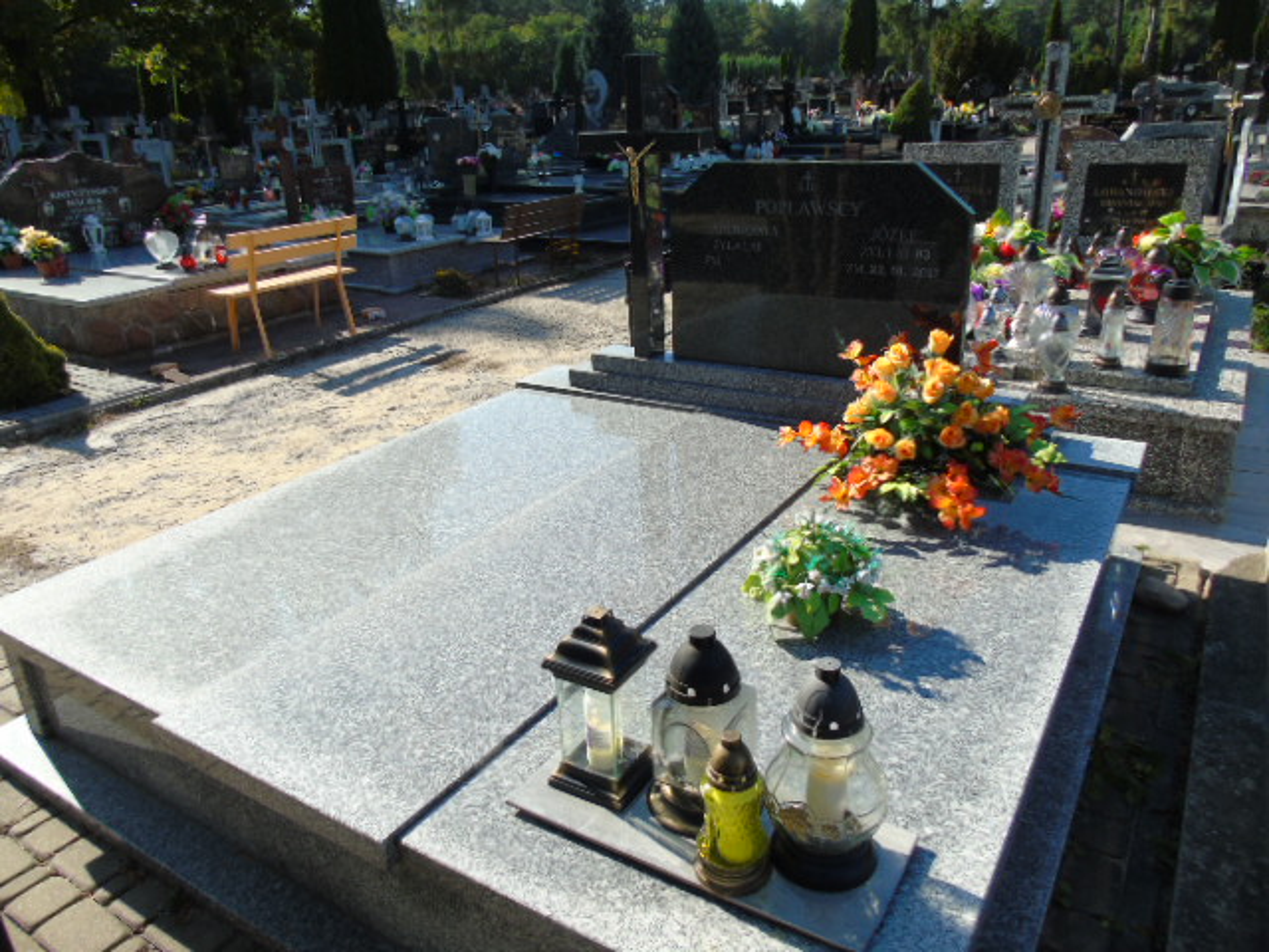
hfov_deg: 69.4
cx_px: 634
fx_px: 916
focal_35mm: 25
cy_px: 476
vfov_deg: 54.9
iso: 80
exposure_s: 1/400
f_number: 3.4
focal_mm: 4.4
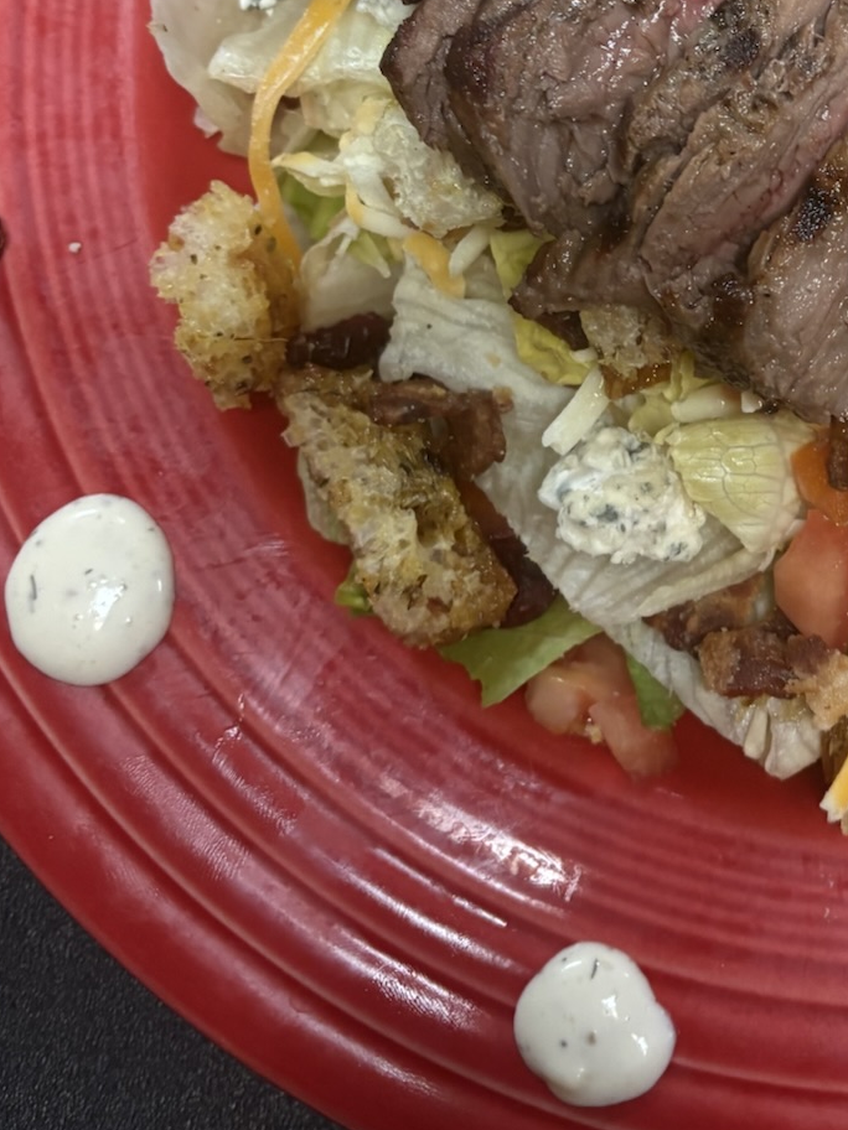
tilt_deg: -72.3
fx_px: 1862
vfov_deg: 32.2
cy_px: 115
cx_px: 896
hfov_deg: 24.2
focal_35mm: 57
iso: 200
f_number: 1.6
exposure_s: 1/60
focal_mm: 5.96
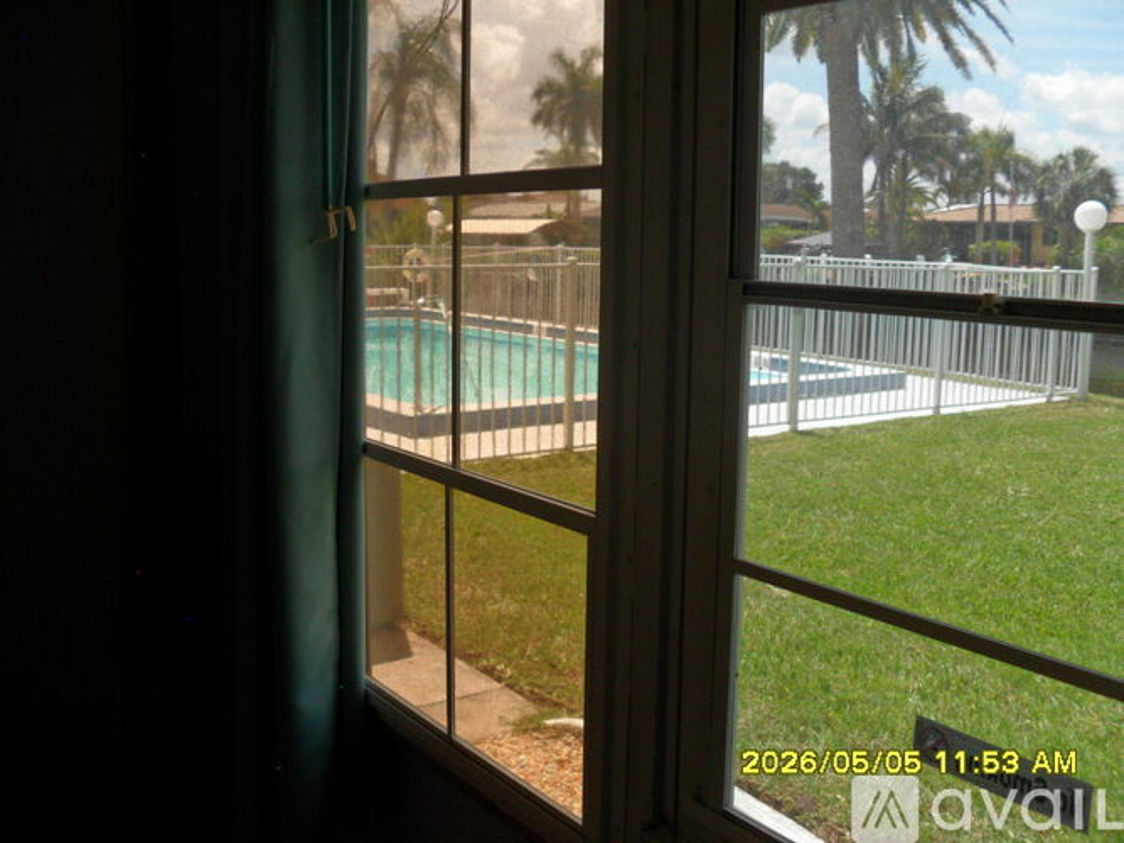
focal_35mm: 35
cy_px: 422
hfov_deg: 52.6
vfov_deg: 40.7
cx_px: 562
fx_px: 1136
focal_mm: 6.3
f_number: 3
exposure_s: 1/180
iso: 80
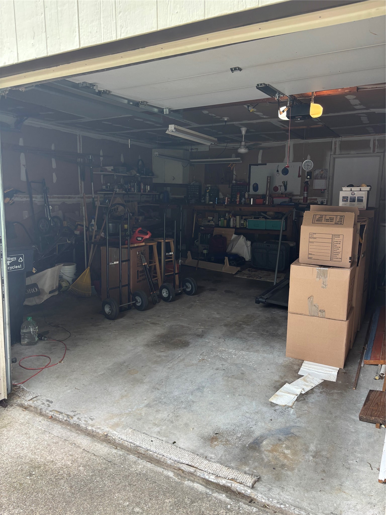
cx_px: 193
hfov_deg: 53.1
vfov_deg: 67.3
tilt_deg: -10.3
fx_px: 387
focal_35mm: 26
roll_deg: -0.9
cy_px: 258
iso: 40
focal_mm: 5.96
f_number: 1.6
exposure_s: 1/210
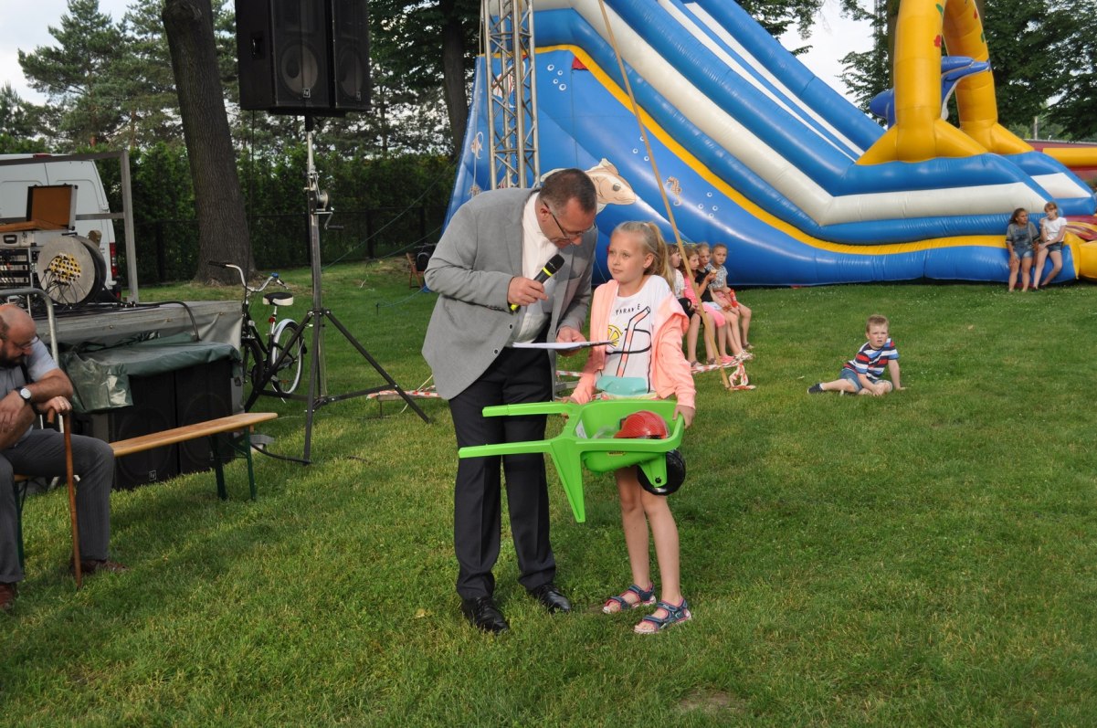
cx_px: 548
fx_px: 1324
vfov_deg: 30.8
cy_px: 364
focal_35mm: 44
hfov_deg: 45.0
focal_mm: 29
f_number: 6.3
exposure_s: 1/160
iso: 200
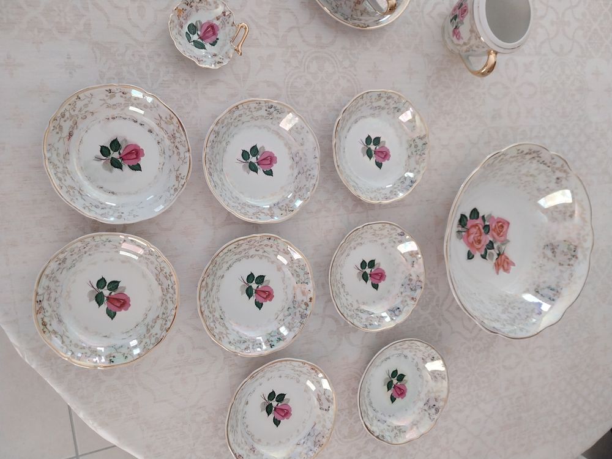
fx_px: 460
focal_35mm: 26
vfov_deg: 53.1
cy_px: 230
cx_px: 306
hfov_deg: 67.3
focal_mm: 4
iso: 160
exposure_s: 1/50
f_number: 1.8
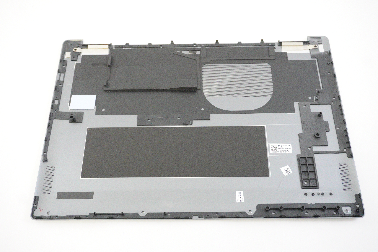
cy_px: 126
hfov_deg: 48.0
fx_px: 425
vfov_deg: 33.0
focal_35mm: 40
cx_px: 189
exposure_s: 1/320
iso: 12800
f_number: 5.6
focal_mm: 27
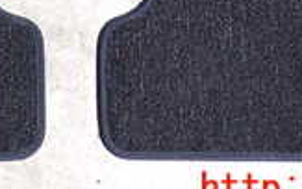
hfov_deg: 14.1
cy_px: -204
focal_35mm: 148
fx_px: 1219
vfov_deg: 8.4
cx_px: 63
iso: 100
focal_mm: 6.83
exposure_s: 1/500
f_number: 2.7
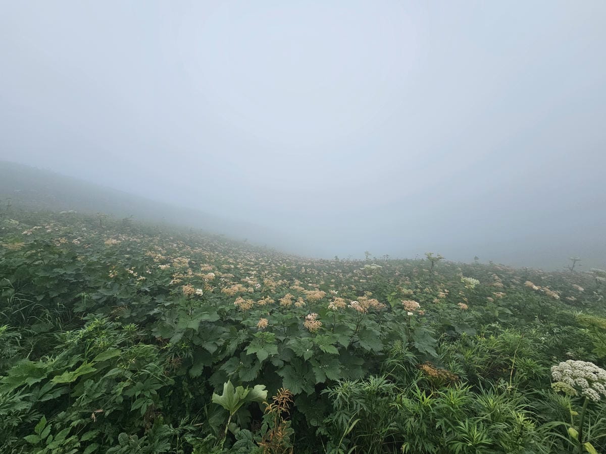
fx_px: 228
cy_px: 227
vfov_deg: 89.9
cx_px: 303
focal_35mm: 13
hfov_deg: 106.2
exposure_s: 1/1339
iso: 50
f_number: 2.2
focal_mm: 2.2
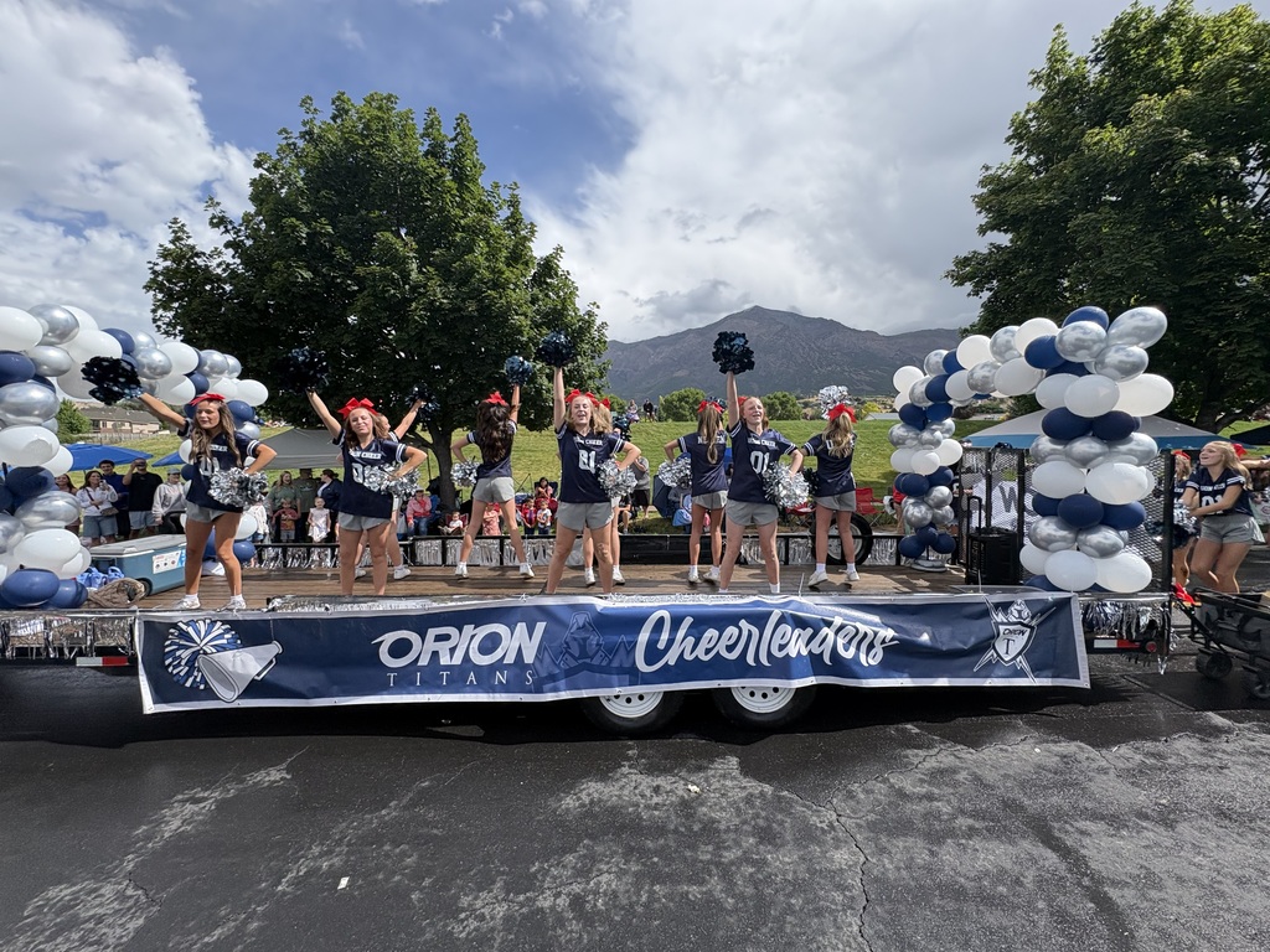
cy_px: 476
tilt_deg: -0.1
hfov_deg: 102.1
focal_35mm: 14
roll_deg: +0.3
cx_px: 635
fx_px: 514
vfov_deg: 85.7
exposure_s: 1/1346
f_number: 2.2
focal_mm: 2.22
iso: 64
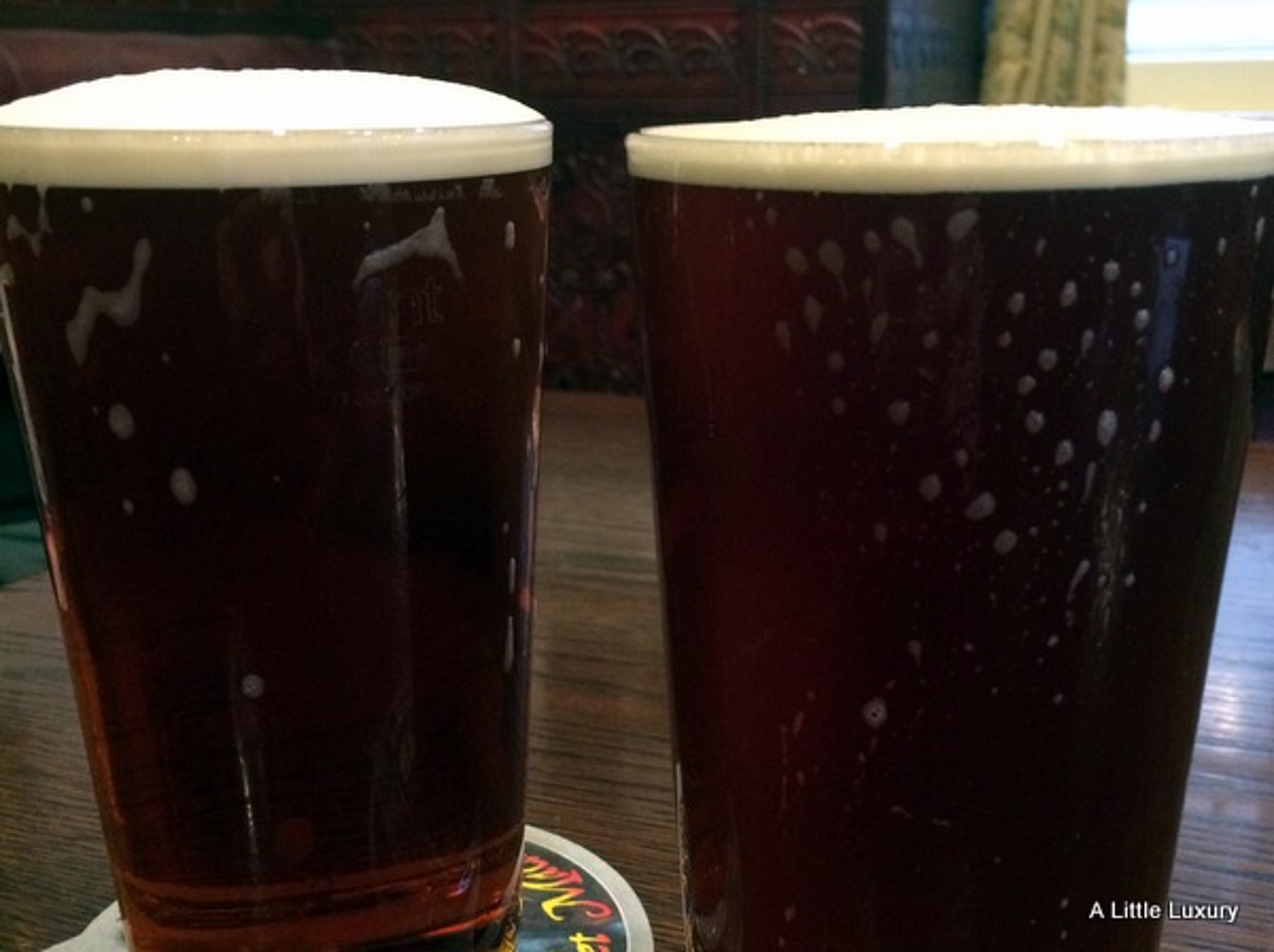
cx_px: 637
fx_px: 1066
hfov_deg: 61.7
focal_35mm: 29
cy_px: 476
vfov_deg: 48.1
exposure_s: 1/17
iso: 400
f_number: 2.2
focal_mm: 4.15
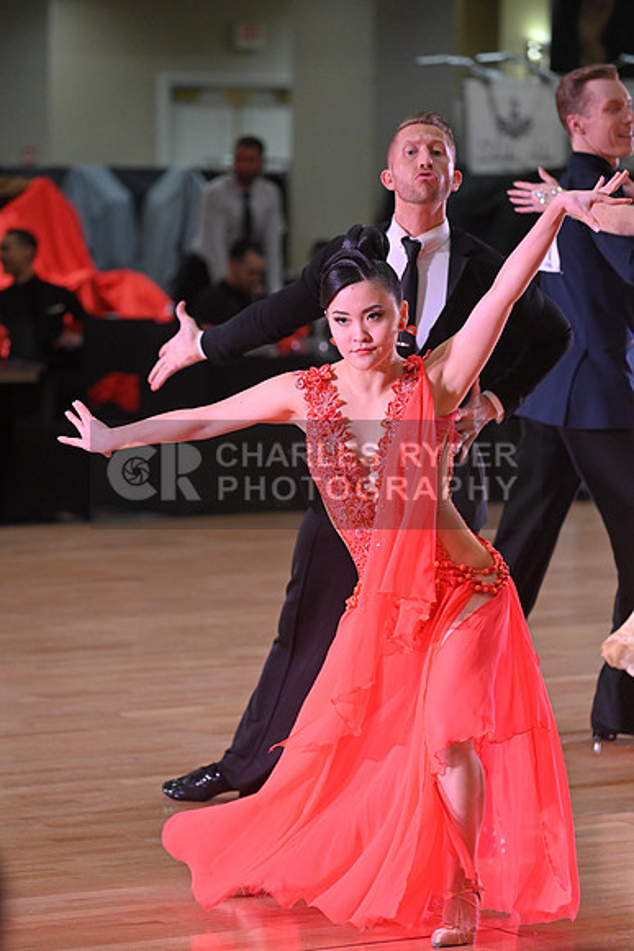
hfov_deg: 9.2
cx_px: 317
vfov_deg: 13.7
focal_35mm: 150
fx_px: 3960
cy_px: 476
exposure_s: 1/400
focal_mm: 150
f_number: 4.5
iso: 2500
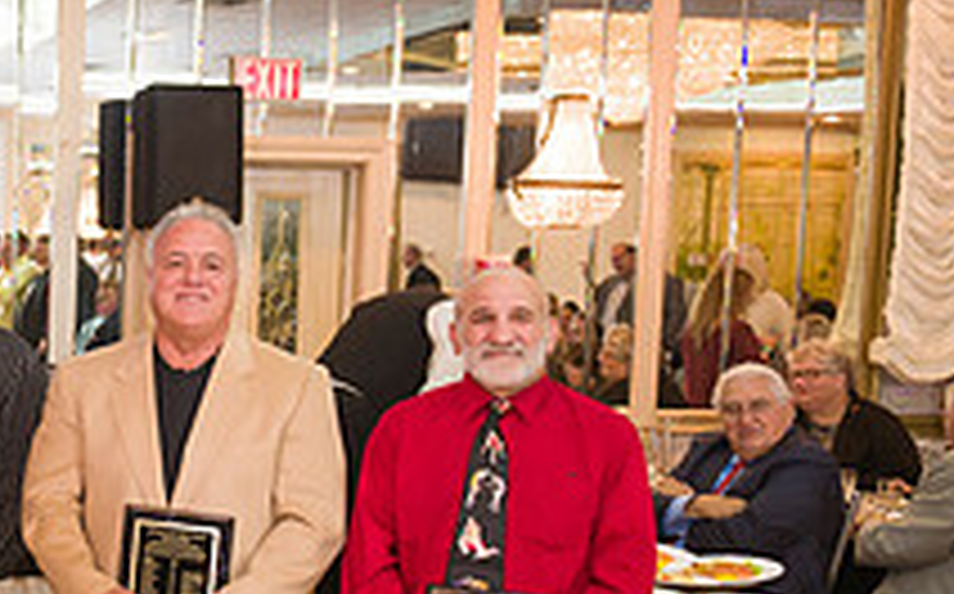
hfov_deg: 26.0
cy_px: 398
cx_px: -302
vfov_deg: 19.3
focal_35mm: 67
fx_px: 1740
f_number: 3.2
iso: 1000
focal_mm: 24
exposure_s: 1/125
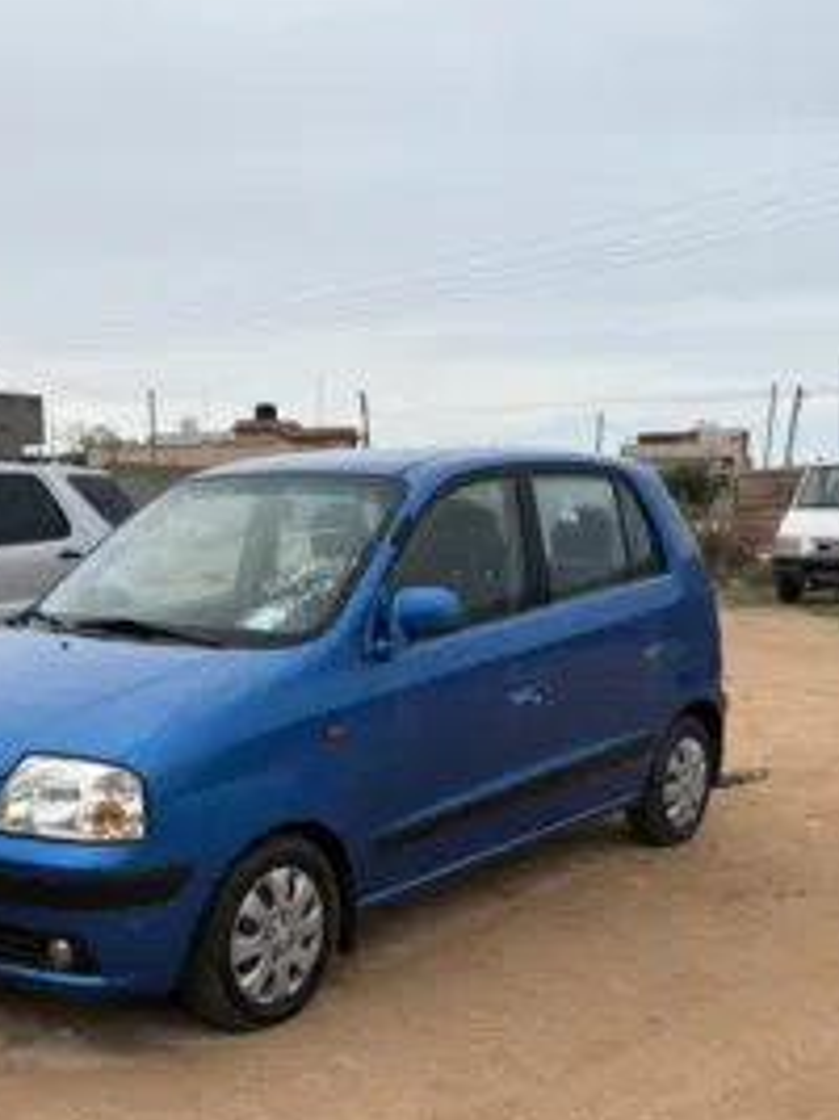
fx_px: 1261
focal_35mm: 39
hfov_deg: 36.3
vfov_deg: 47.2
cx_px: 260
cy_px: 738
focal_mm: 5.96
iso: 50
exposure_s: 1/2141
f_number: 1.6
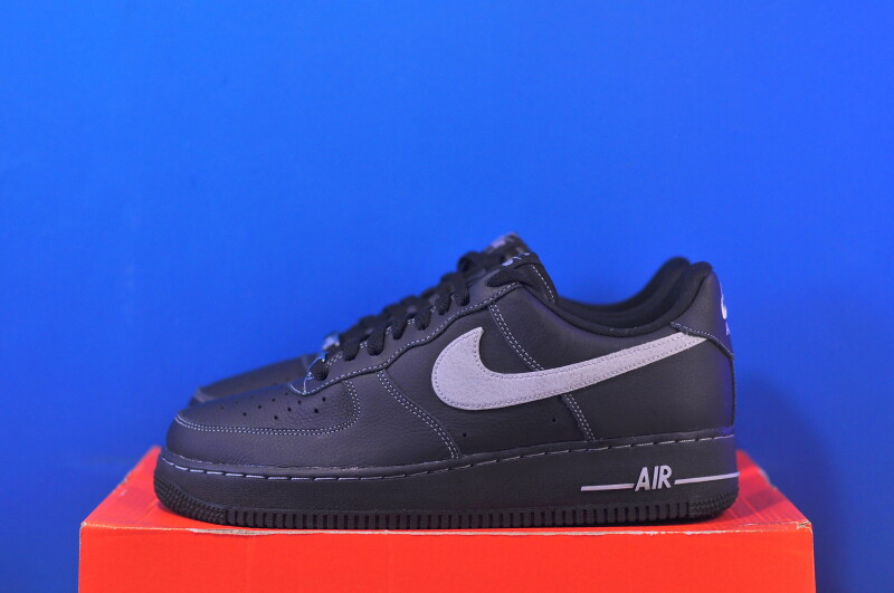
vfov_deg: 18.1
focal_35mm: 75
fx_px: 1860
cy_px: 296
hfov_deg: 27.0
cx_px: 447
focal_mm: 50
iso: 250
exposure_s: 1/320
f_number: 2.8
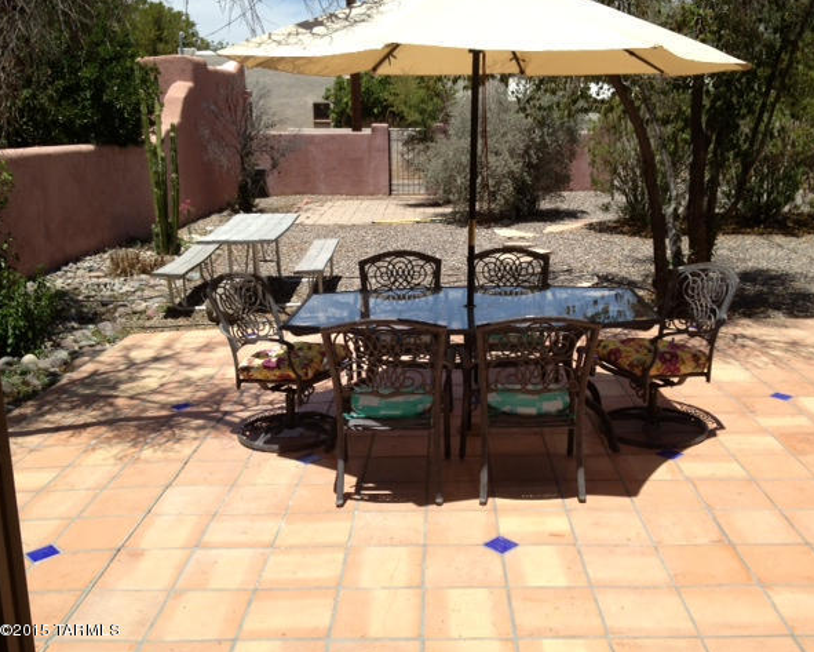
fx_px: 892
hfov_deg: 49.0
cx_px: 432
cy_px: 327
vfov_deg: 40.1
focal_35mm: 37
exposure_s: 1/1534
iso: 50
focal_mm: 4.28
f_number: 2.4
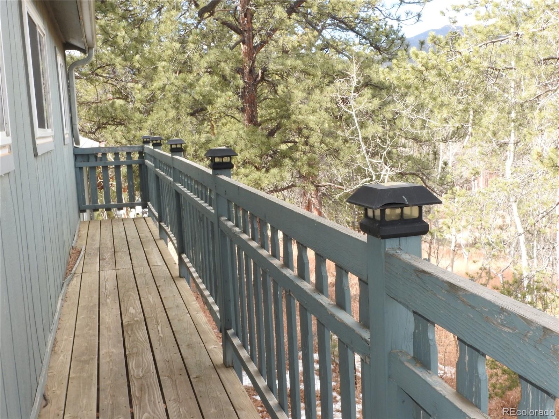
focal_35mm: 45
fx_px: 727
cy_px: 210
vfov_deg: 32.2
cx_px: 280
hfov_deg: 42.1
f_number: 8
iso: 100
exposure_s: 1/40
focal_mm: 8.1
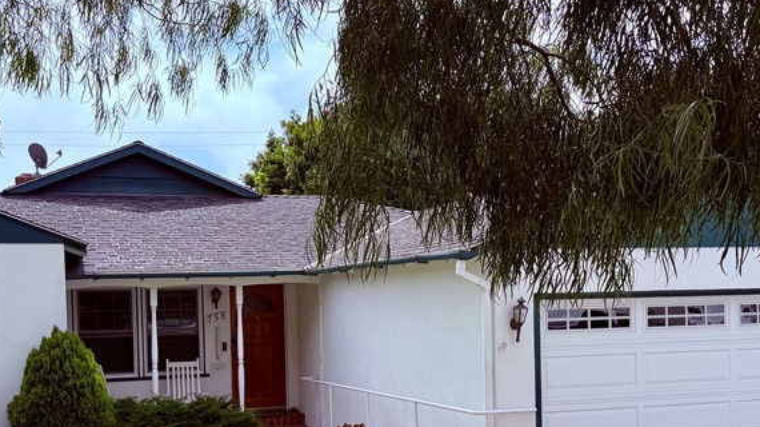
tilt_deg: -0.6
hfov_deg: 43.6
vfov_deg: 25.1
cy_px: 327
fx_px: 947
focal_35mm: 47
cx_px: 315
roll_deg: +1.8
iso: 100
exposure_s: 1/6711
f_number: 1.78
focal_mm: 6.76
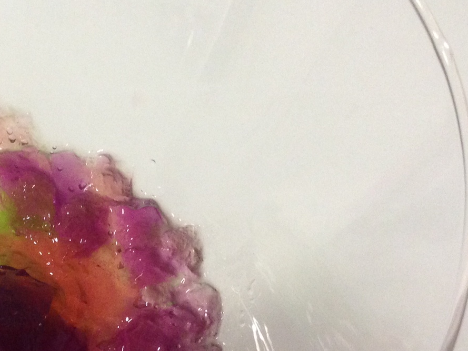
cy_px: 309
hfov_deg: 24.4
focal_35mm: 76
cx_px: -13
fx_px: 1028
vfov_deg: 19.1
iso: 250
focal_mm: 4.12
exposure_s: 1/20
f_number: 2.4
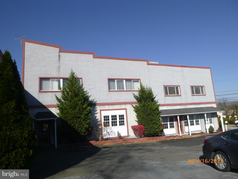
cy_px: 90
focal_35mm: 25
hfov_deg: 69.4
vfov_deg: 54.9
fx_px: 172
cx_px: 119
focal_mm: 4.5
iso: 100
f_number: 3.9
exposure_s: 1/800
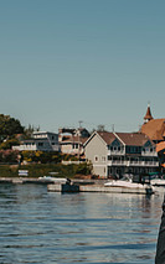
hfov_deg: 9.2
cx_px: 228
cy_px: 204
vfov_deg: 15.0
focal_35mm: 139
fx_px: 1001
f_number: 7.1
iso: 125
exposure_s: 1/500
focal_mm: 50
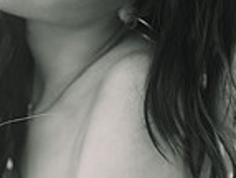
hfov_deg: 5.3
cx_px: -28
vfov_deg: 4.0
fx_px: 2543
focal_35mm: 372
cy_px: 129
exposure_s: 1/400
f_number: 2.2
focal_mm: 85
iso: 160
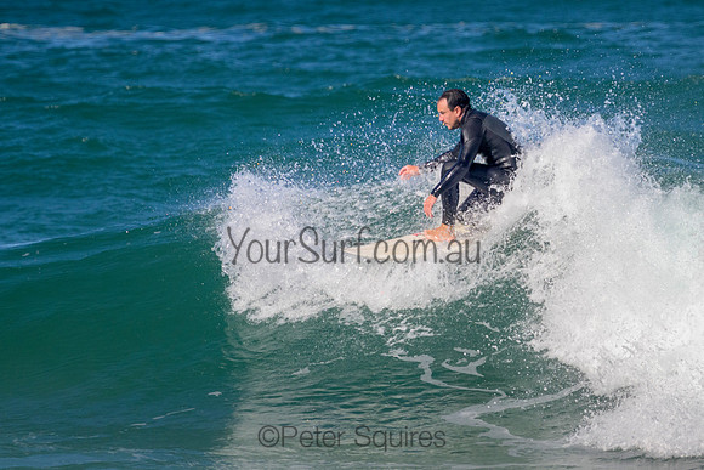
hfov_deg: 1.9
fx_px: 21417
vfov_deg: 1.3
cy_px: 191
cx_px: 482
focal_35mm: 1095
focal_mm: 800
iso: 1250
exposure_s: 1/2000
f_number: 11
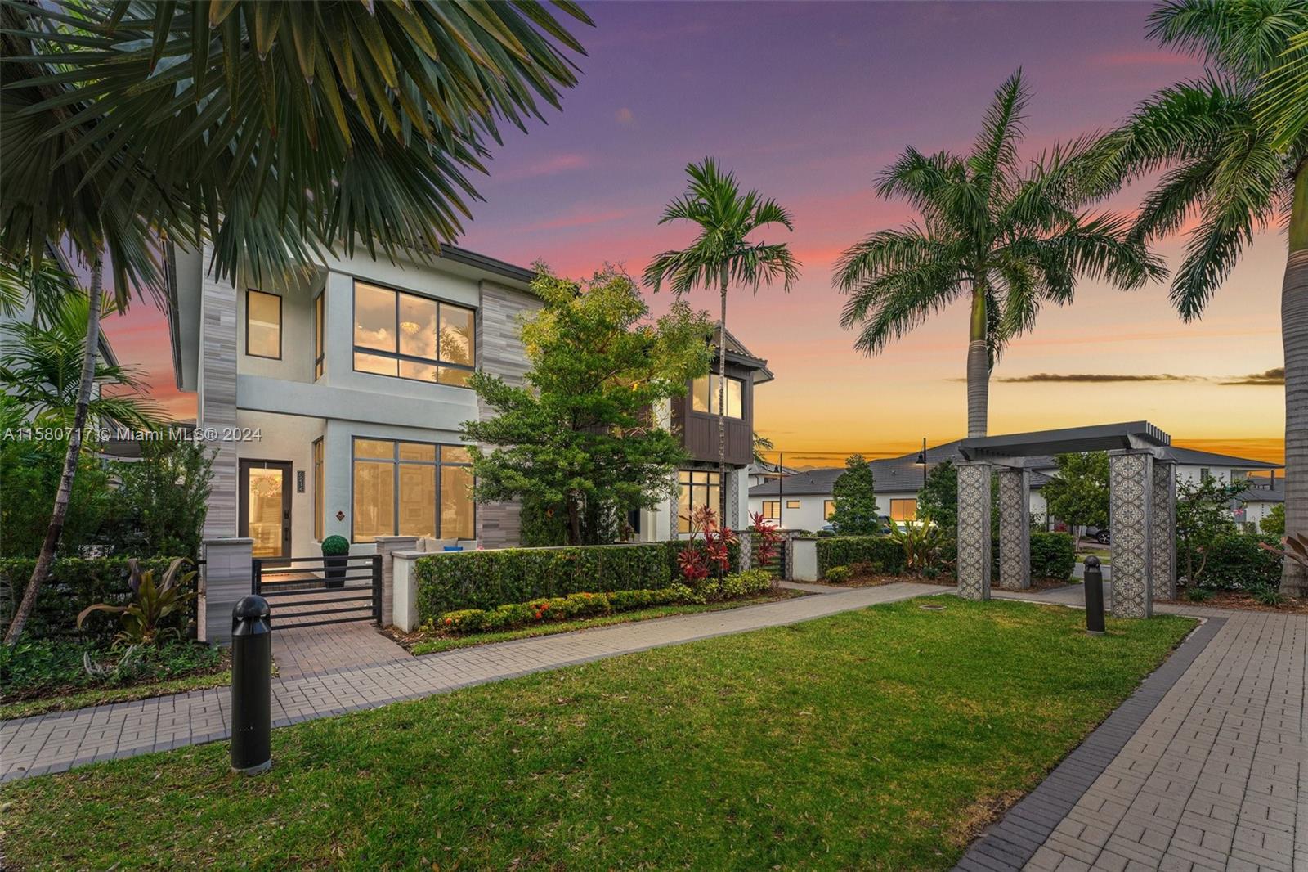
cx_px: 654
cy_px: 436
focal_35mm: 14
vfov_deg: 81.2
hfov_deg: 104.3
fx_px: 509
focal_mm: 14
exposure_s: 1/40
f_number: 11
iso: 100
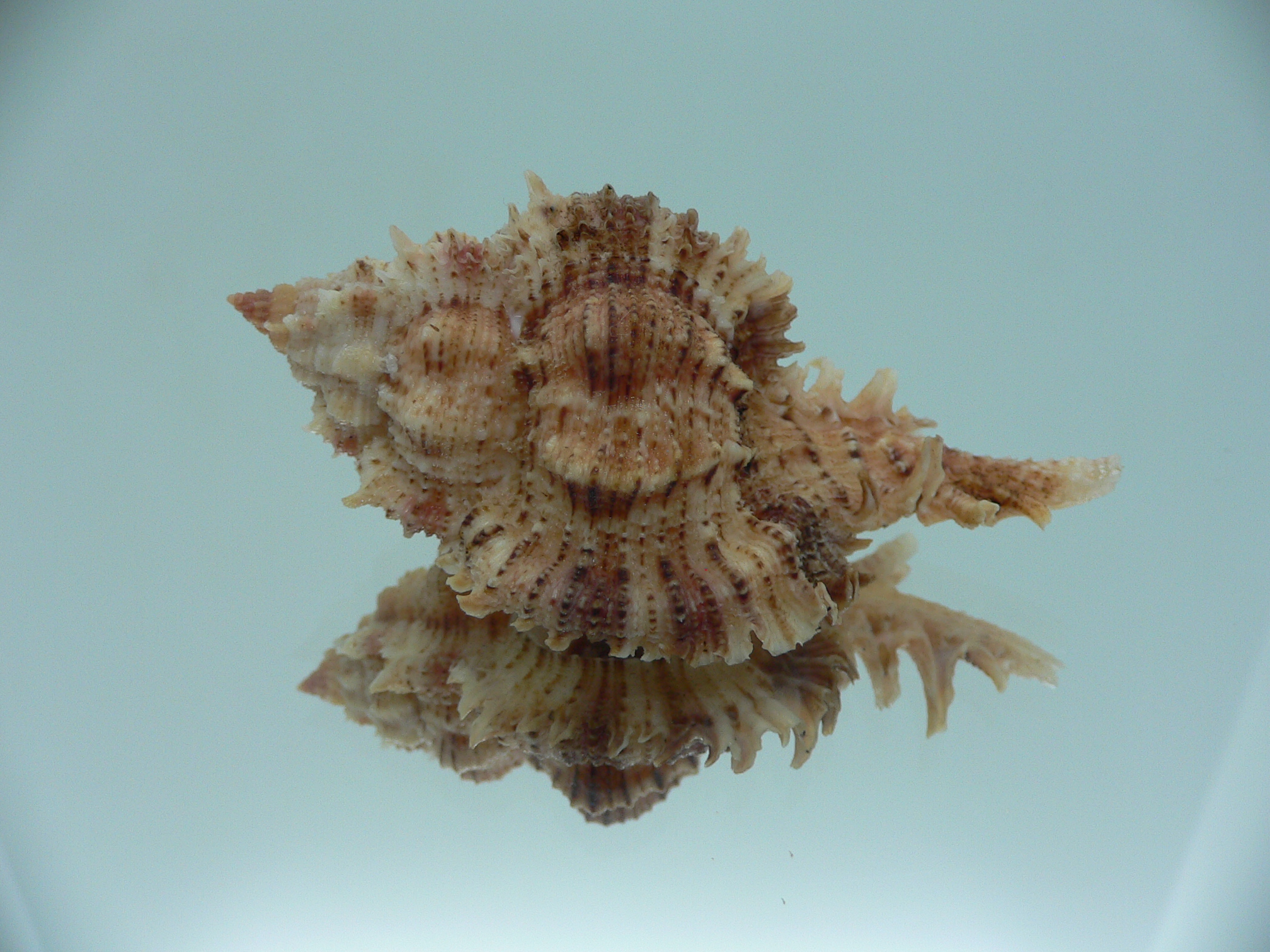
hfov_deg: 52.6
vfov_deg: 40.7
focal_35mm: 35
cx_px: 635
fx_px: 1284
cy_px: 476
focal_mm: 4.6
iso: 80
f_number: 2.8
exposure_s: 1/60
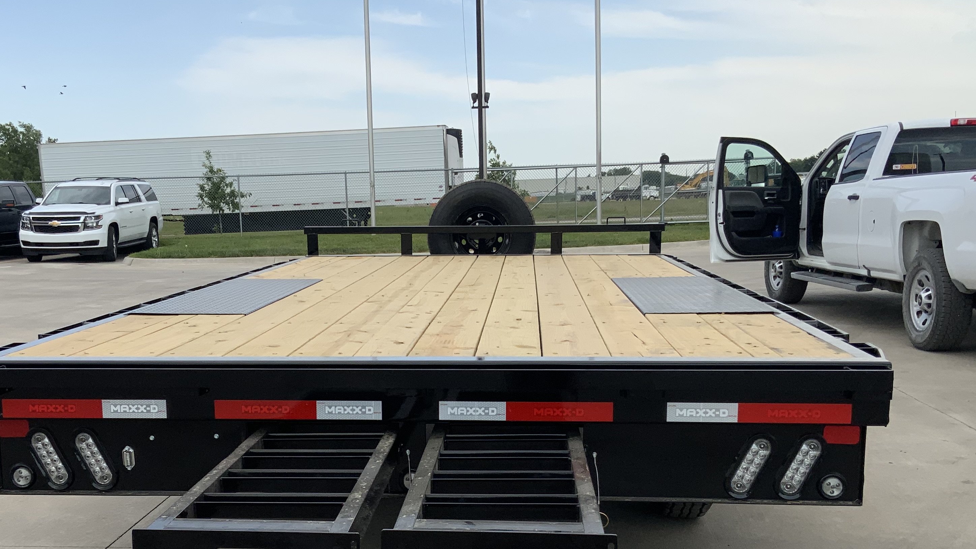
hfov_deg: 46.3
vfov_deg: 26.9
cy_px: 384
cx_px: 415
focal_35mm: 44
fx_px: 1139
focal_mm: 3
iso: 16
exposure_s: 1/1144
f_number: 1.8
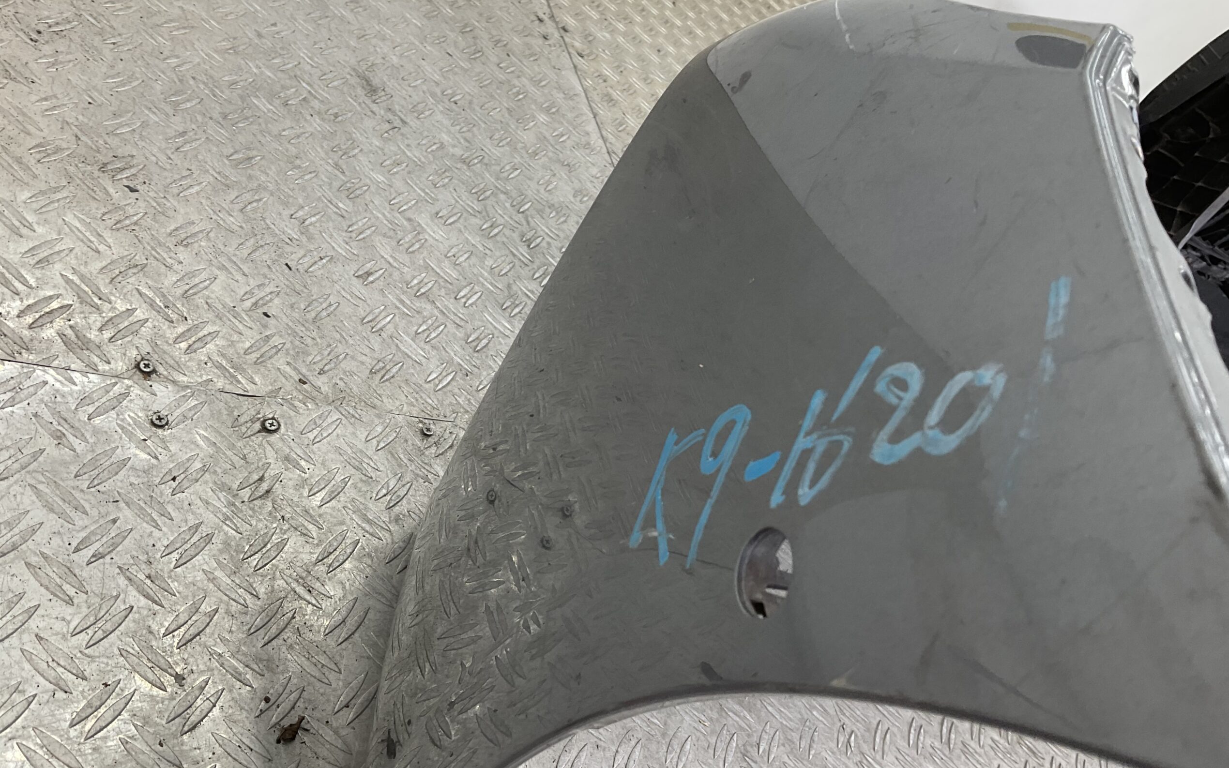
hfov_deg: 61.2
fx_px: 1038
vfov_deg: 40.6
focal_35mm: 31
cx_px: 612
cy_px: 363
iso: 20
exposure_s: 1/100
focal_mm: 3
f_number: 1.8
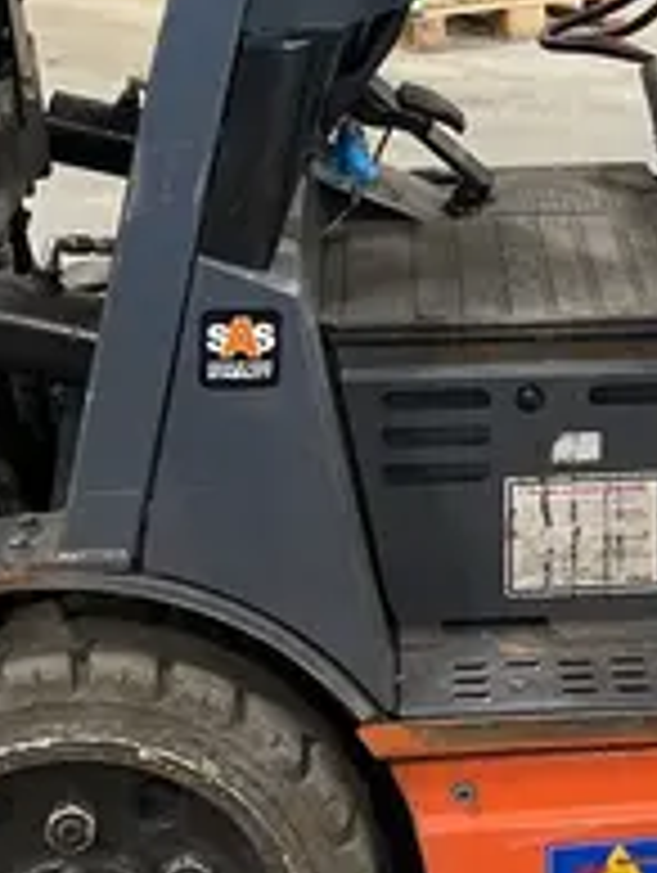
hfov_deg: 14.8
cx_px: 693
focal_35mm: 98
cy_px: -106
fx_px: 2475
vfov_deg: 19.1
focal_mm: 5.1
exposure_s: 1/60
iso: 200
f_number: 1.6
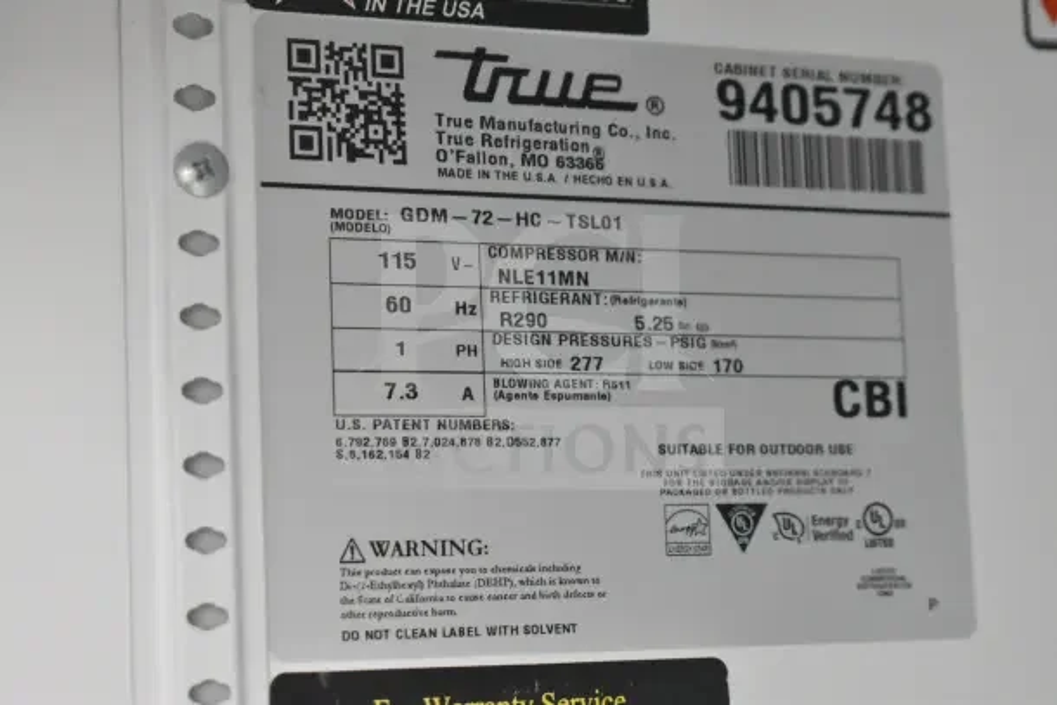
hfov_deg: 24.6
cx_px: 528
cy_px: 352
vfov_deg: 16.6
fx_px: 2423
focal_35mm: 82
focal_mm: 55
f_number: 5.6
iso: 12800
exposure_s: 1/100
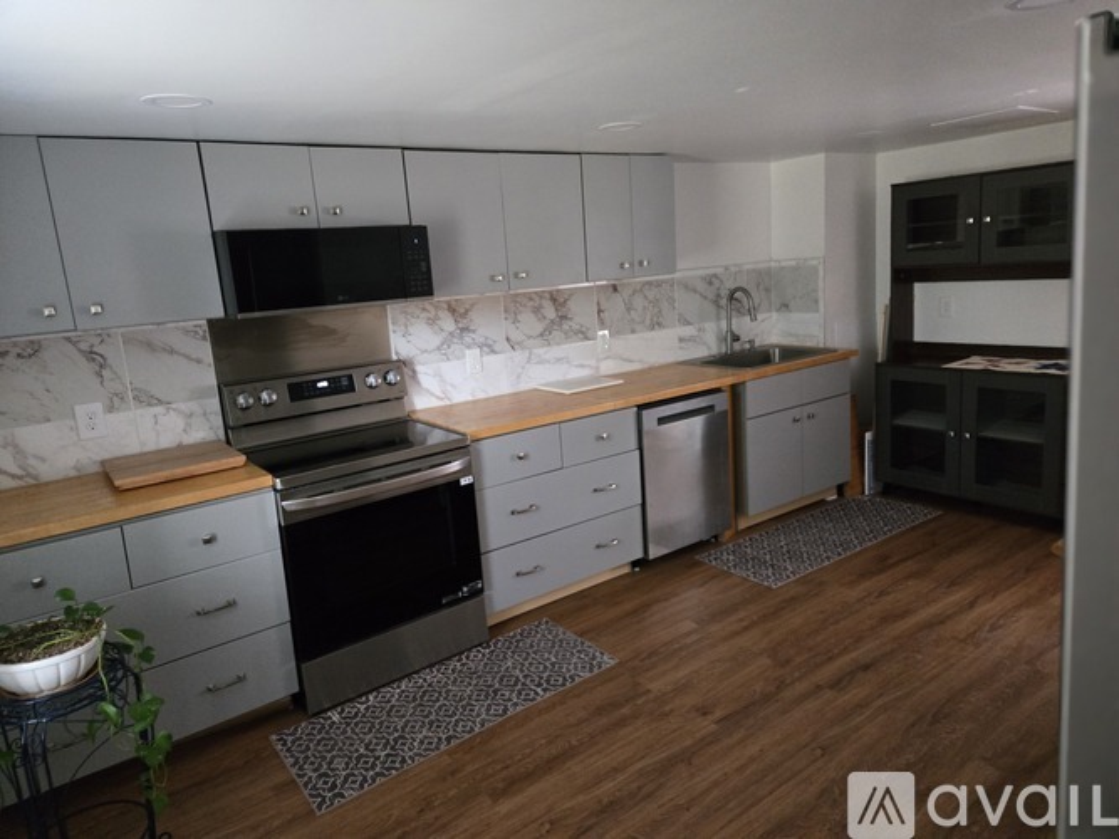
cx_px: 560
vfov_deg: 58.9
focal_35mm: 23
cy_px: 420
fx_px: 743
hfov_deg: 73.9
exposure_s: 1/60
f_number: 1.8
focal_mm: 5.4
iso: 1250
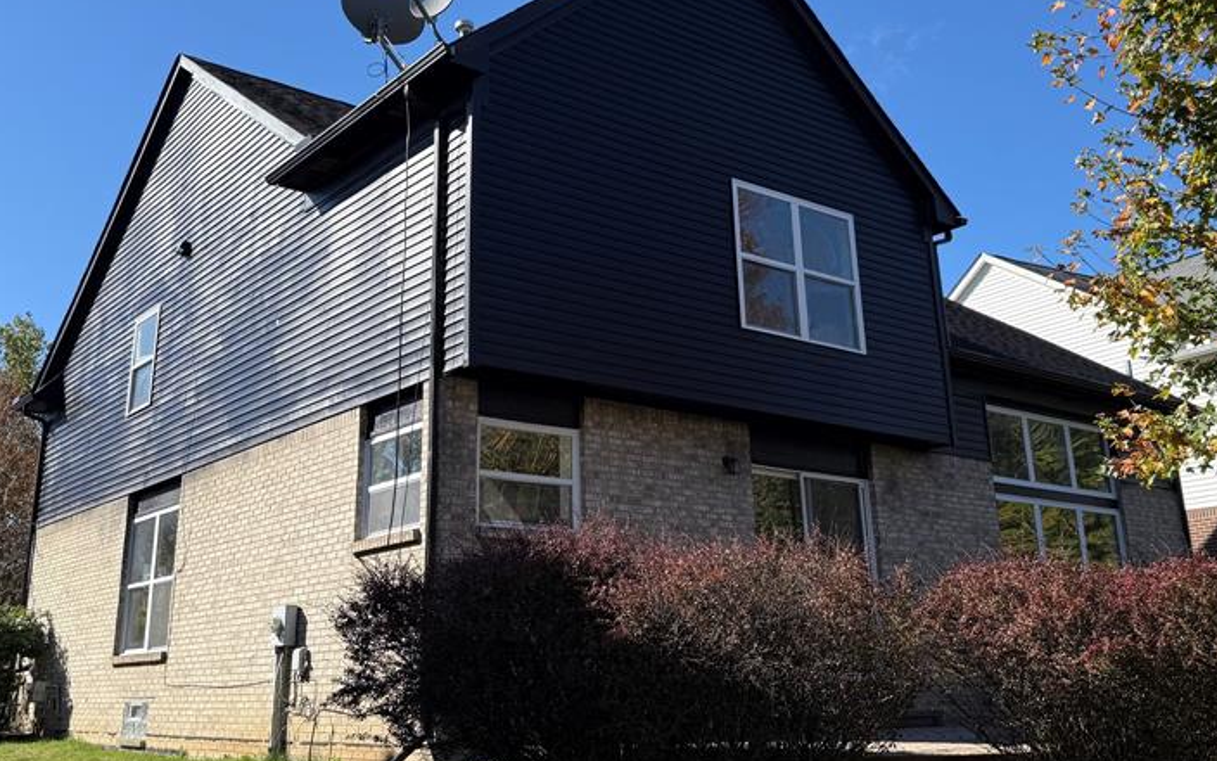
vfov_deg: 34.1
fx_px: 1227
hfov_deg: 52.7
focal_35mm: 37
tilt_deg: +18.8
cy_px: 258
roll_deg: +0.3
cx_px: 572
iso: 80
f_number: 1.78
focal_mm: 6.76
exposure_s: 1/2907
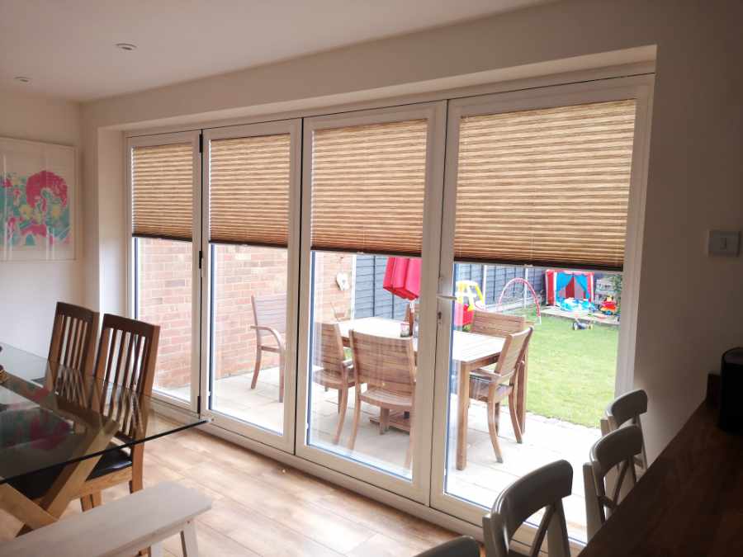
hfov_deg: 65.3
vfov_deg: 51.4
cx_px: 372
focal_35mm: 27
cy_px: 278
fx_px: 580
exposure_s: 1/140
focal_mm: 4
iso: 50
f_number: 1.8
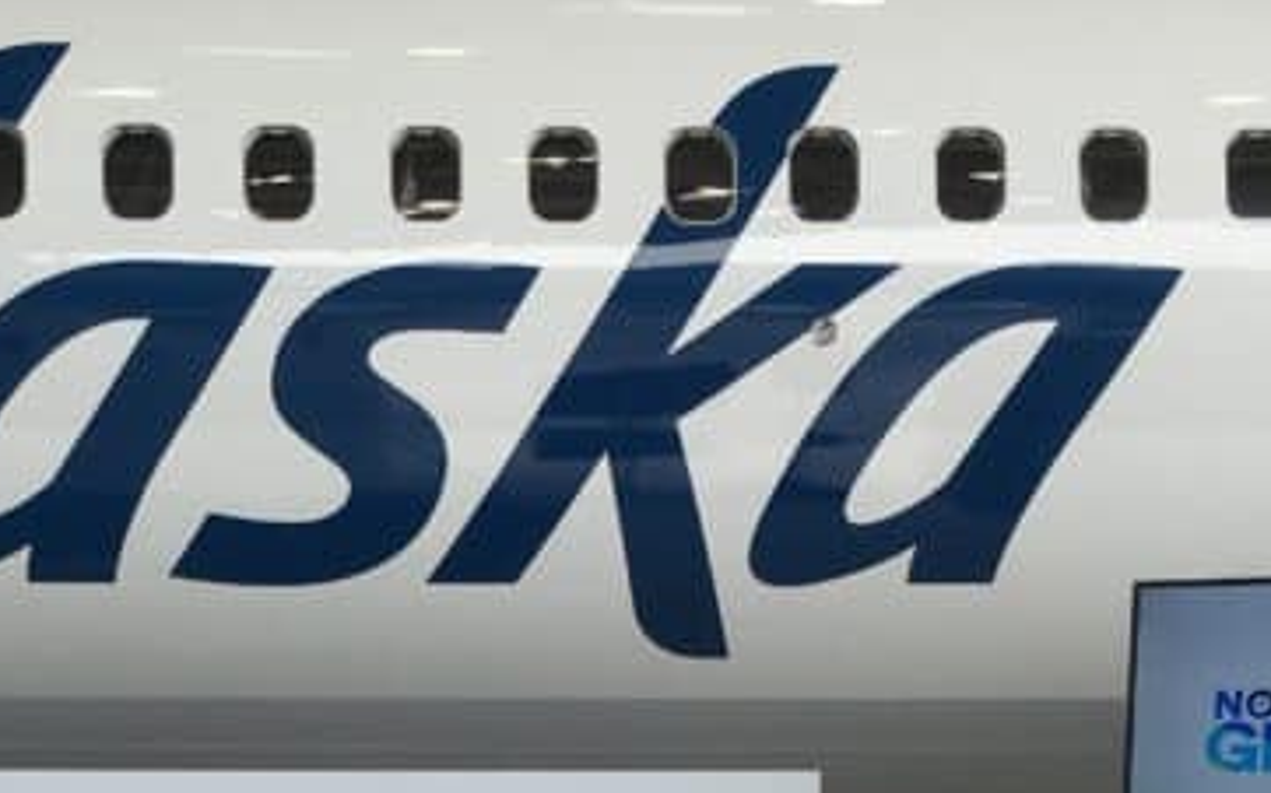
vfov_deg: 14.1
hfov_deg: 23.2
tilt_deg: -6.9
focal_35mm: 87
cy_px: 1168
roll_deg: +1.1
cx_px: 126
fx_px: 3013
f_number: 2.2
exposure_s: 1/212
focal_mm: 4.15
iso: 25
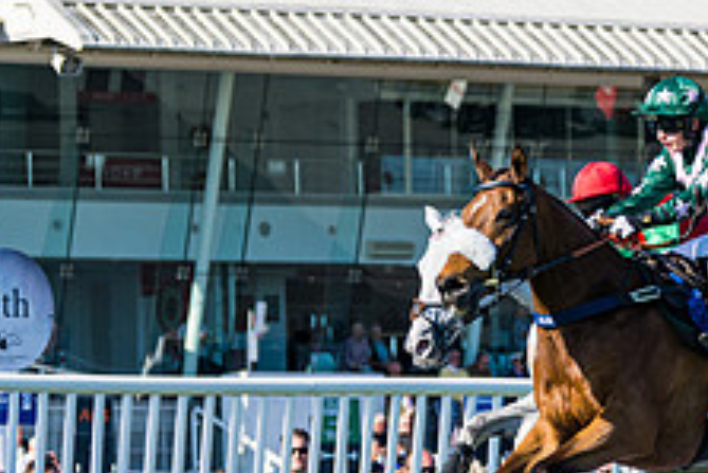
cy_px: 530
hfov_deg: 6.2
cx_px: 777
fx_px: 6533
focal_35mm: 332
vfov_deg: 4.1
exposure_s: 1/1250
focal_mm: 95
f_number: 4
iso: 100
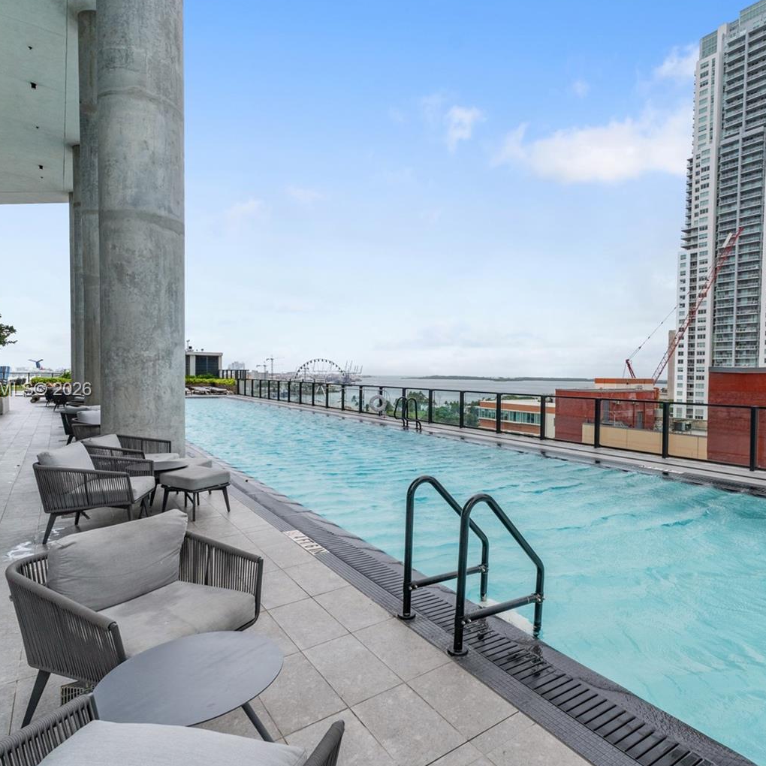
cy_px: 391
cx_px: 459
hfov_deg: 74.0
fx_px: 501
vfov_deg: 74.8
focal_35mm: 20
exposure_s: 1/640
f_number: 9
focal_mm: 10
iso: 250
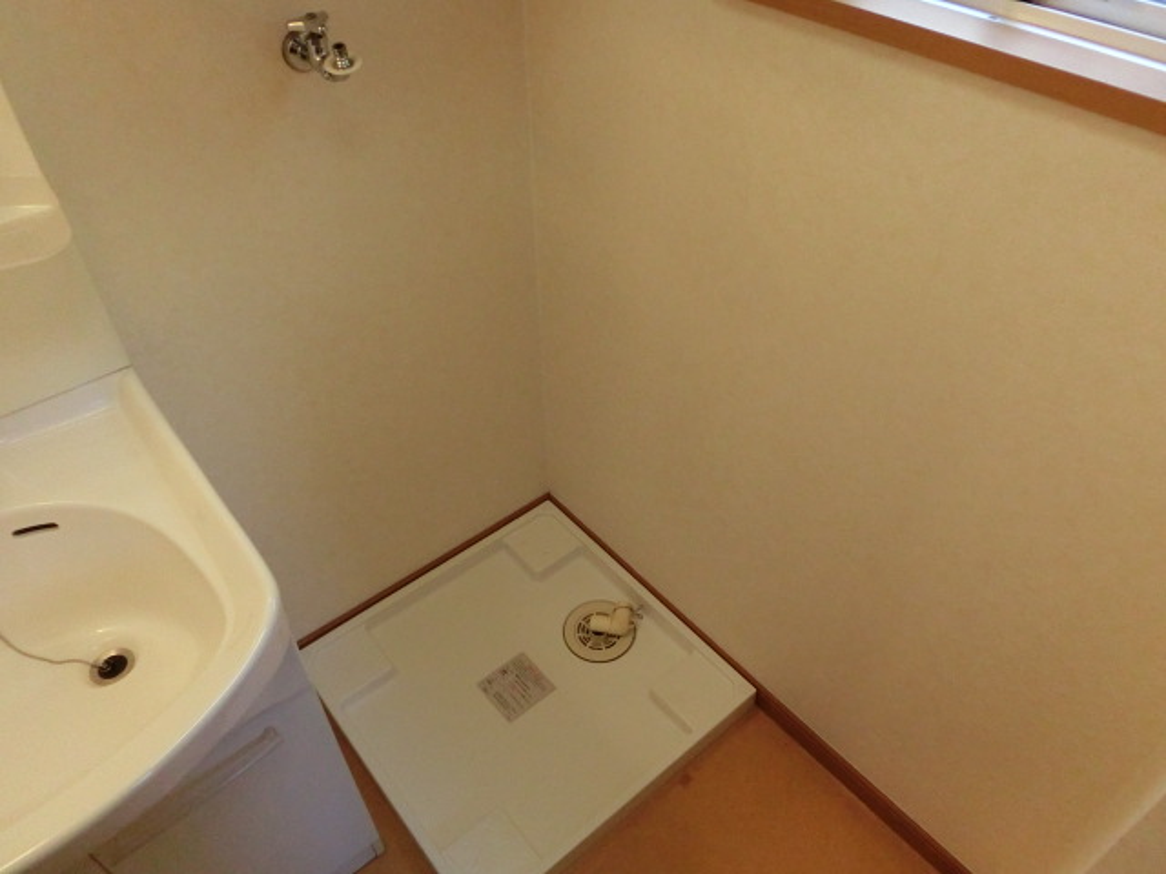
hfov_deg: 69.4
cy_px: 437
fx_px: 842
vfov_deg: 54.9
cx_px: 583
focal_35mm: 25
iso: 800
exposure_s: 1/250
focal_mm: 4.5
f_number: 3.5
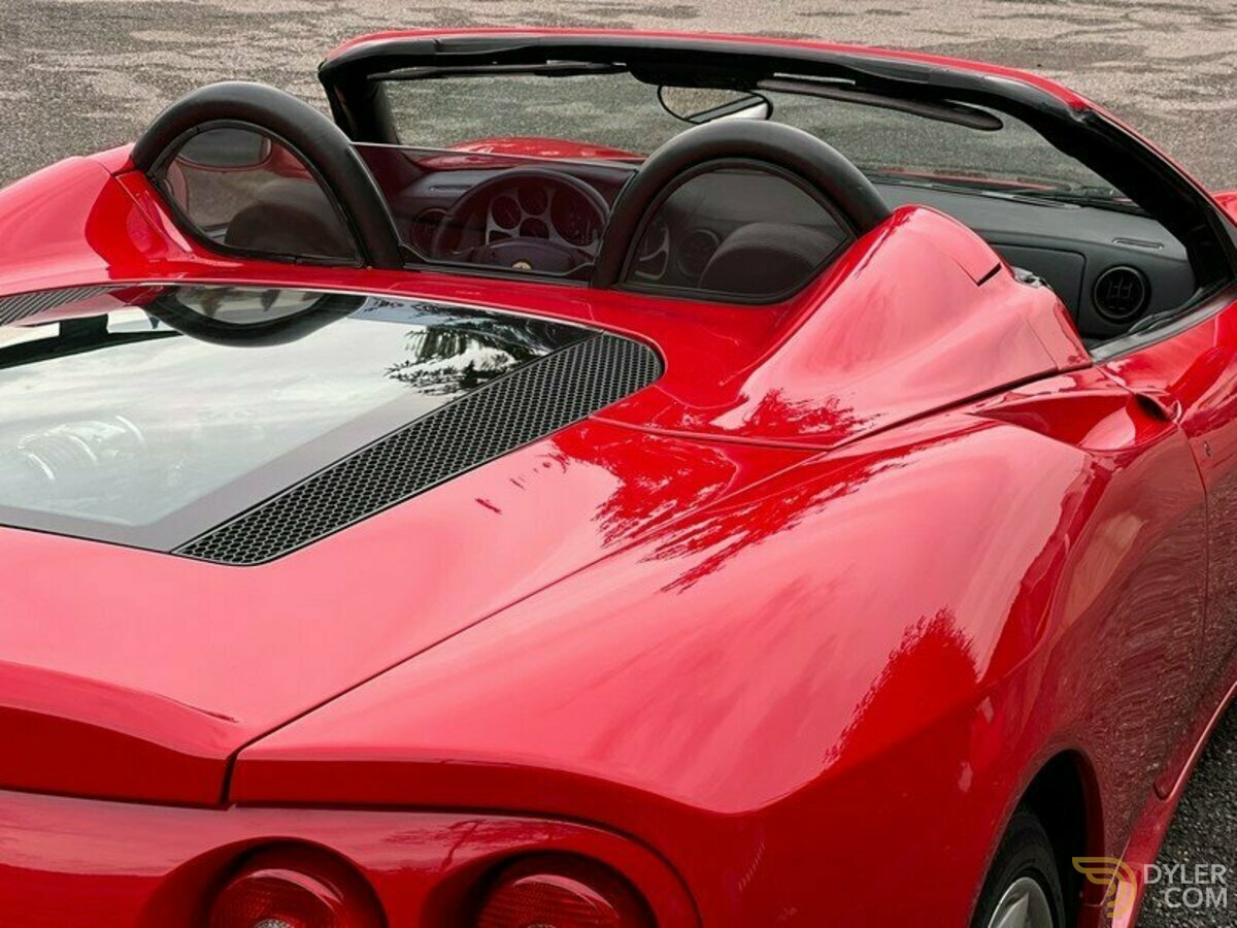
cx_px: 618
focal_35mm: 77
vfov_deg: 19.1
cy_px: 464
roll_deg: -1.3
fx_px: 2752
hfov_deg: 25.3
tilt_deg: -15.3
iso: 40
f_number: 2.8
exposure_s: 1/121
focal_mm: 9
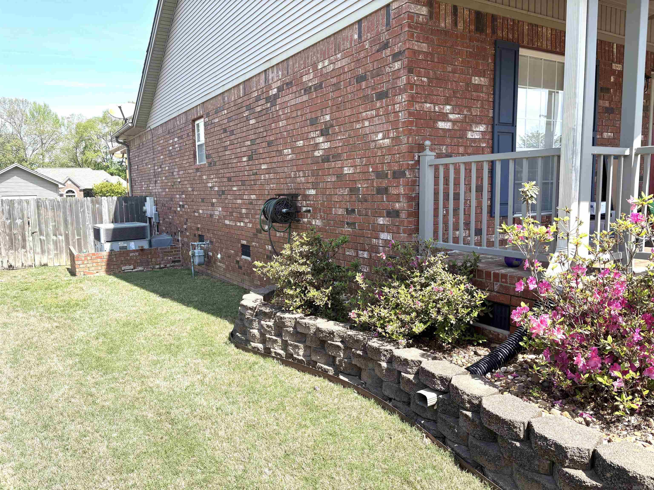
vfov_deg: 53.1
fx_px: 491
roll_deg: +2.0
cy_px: 245
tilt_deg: -7.4
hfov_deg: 67.3
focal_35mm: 26
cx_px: 327
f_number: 1.6
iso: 50
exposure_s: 1/1217
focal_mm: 5.96
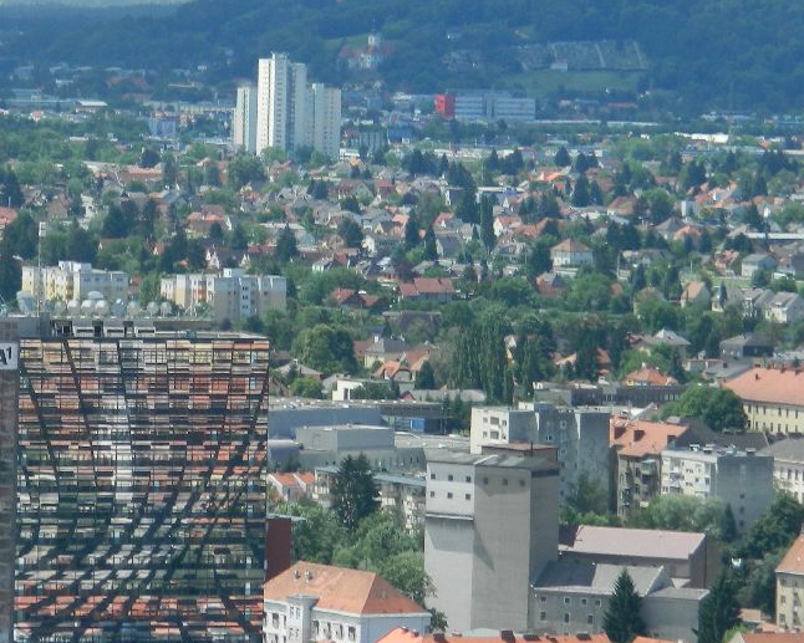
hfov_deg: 5.7
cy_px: 175
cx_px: 406
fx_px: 8092
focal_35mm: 340
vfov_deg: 4.6
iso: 80
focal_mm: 27
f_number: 4.9
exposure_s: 1/400
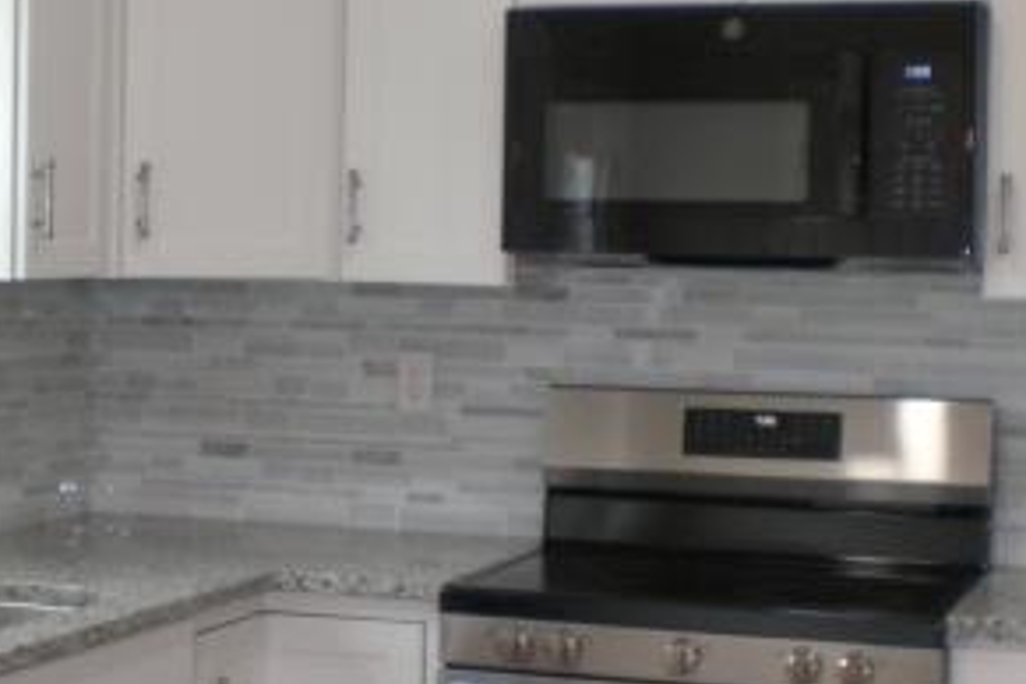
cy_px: 254
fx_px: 2479
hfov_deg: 23.2
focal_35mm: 87
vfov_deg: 15.7
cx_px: 310
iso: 200
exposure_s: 1/100
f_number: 3.1
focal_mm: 6.3
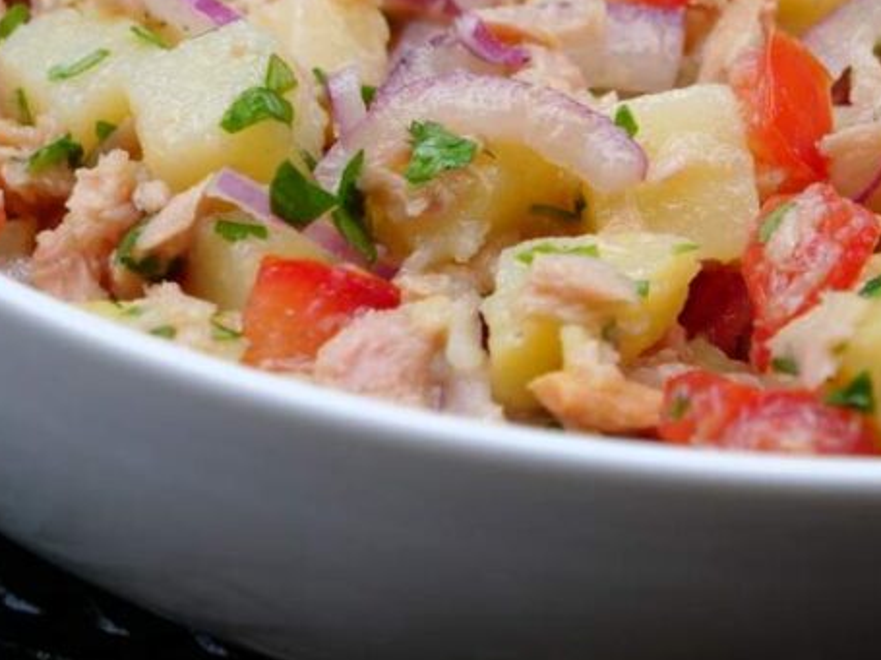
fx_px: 3664
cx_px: 873
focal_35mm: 144
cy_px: 56
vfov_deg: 10.2
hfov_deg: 13.5
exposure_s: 1/80
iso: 320
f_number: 3.8
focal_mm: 32
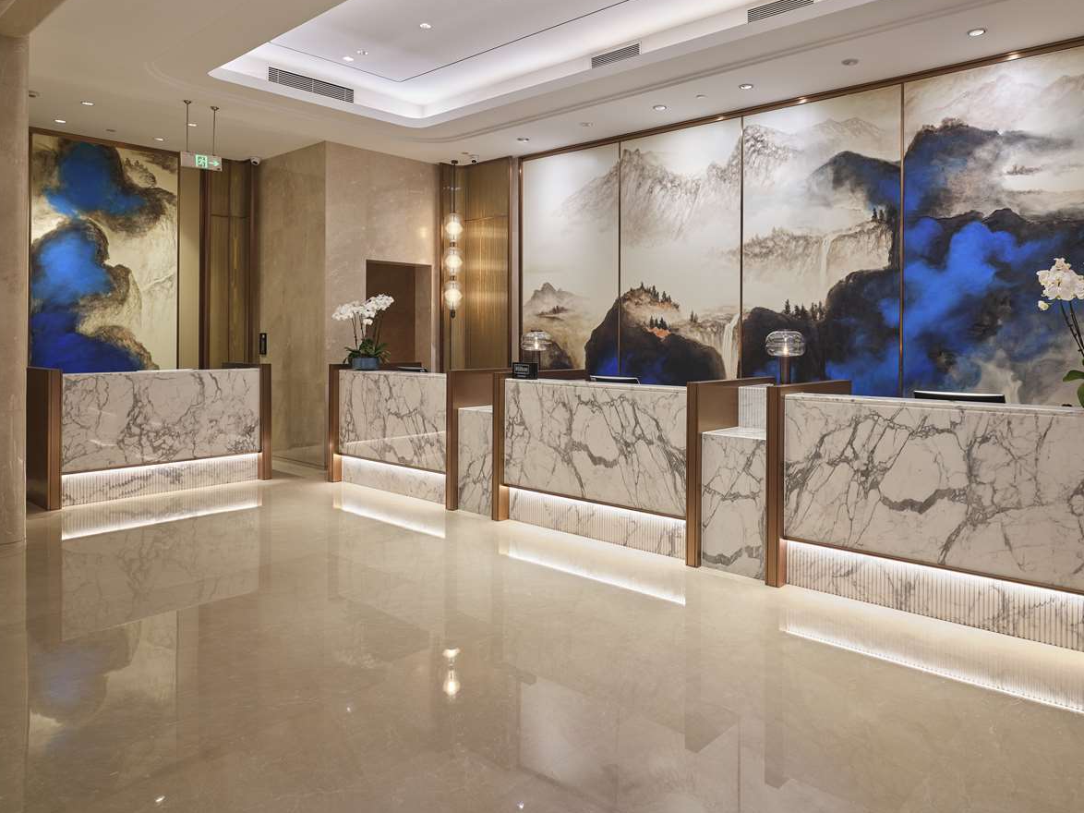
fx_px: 720
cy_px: 345
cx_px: 684
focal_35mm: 23
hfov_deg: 72.6
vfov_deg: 58.6
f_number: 11
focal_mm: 23
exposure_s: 1
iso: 200
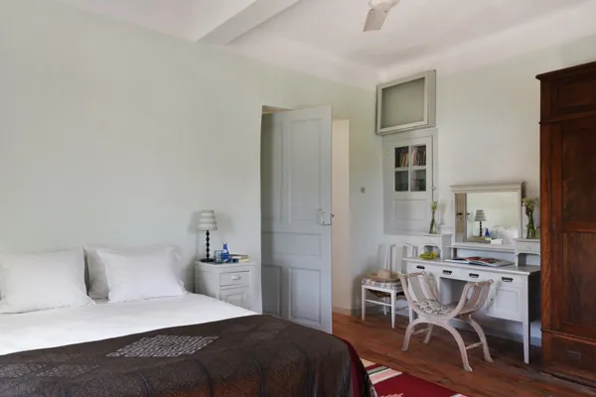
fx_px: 397
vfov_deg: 53.1
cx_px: 298
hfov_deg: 73.7
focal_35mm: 24
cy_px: 198
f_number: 9
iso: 500
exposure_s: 1/40
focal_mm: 24
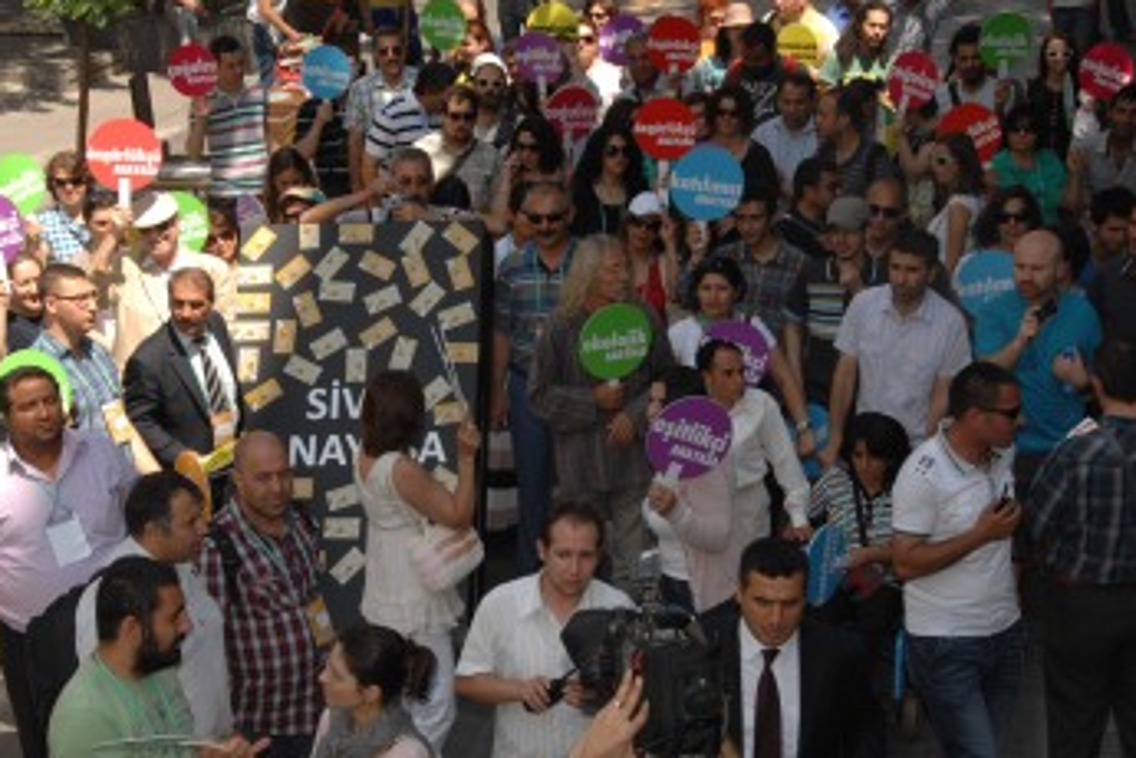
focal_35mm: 87
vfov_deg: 15.7
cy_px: 405
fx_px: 2745
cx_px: 514
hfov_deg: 23.4
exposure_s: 1/250
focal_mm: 50
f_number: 11
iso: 400
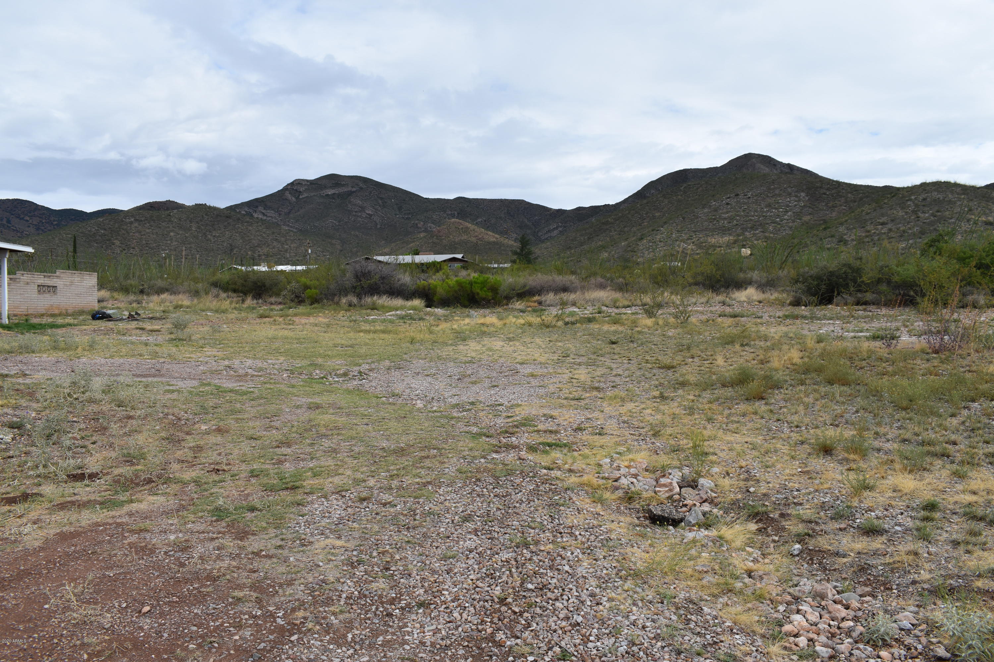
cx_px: 497
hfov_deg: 61.9
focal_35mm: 30
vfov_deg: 43.6
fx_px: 828
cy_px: 331
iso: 100
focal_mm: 20
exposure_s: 1/320
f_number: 9
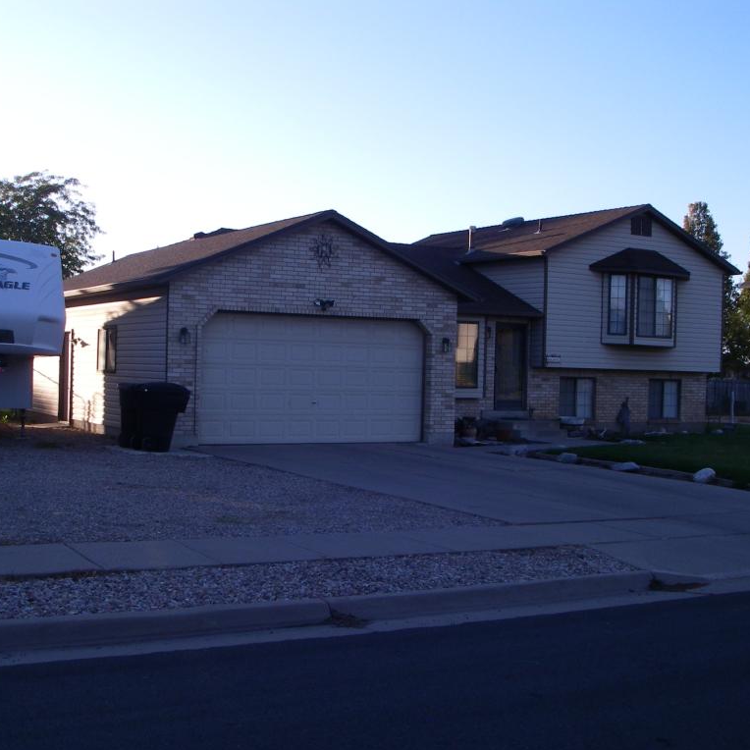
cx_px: 348
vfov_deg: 37.6
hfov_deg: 37.5
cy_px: 376
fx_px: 1103
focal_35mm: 45
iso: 80
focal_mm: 6.3
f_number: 6.6
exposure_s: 1/100
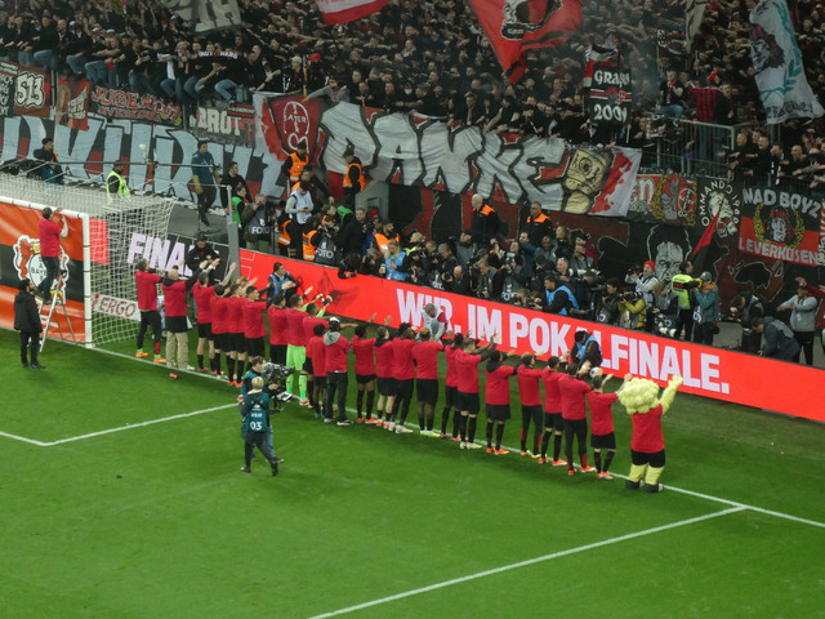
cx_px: 412
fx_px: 4409
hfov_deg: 10.7
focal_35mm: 185
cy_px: 310
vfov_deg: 8.0
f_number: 5.6
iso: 500
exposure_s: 1/80
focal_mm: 33.2
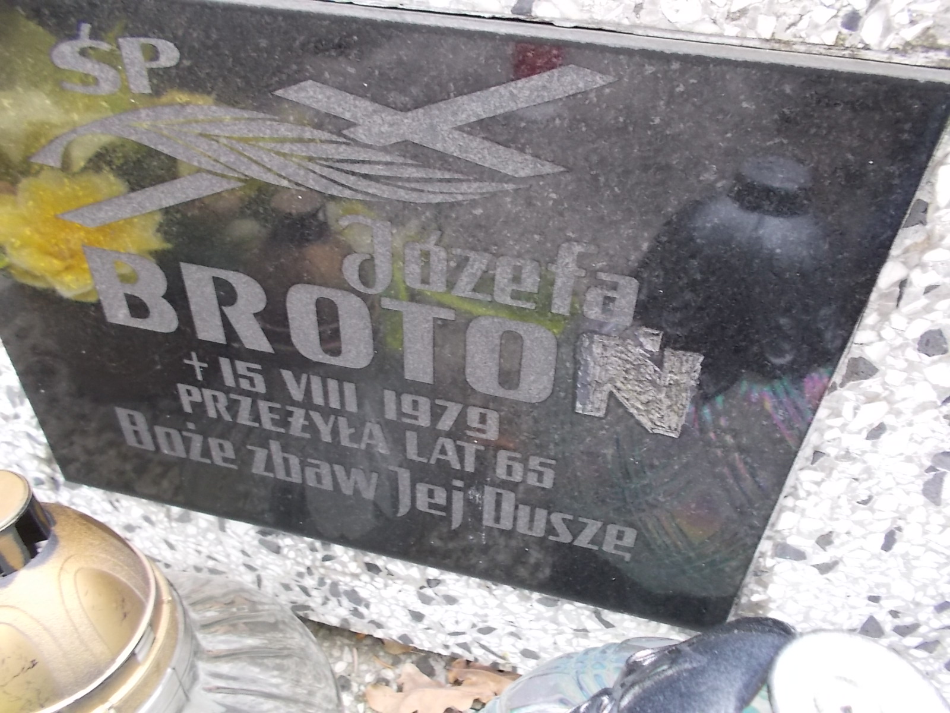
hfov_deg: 67.3
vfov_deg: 53.1
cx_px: 475
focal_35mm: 26
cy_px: 356
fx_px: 714
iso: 200
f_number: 3.2
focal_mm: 4.6
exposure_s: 1/25
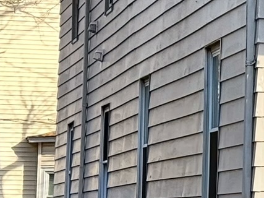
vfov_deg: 6.4
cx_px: 579
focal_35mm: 230
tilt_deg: +5.8
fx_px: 1754
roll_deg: +1.2
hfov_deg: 8.1
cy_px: 23
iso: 64
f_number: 1.78
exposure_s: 1/1513
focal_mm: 6.76
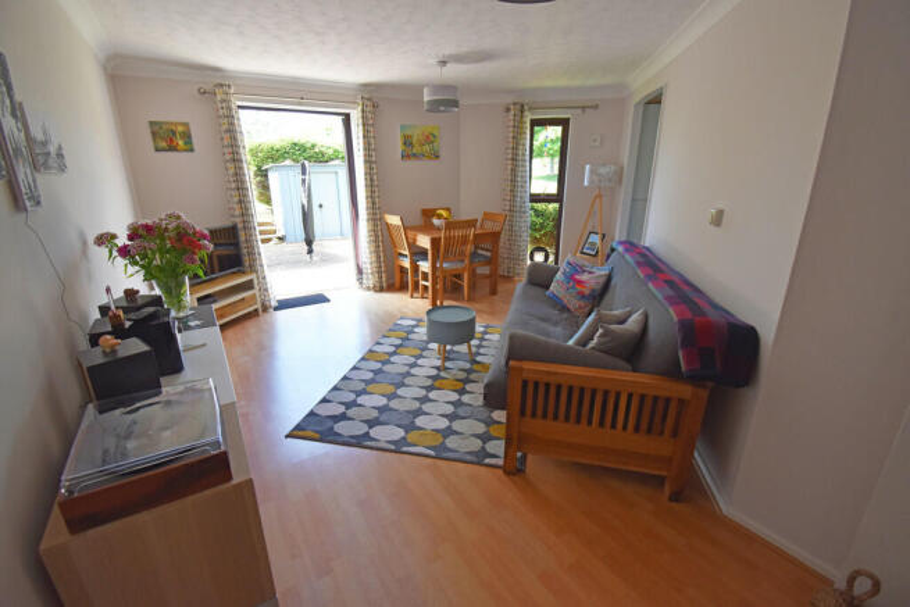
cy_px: 304
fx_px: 379
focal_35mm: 15
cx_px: 455
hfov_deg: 100.4
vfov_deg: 77.4
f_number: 5
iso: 400
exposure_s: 1/100
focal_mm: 10
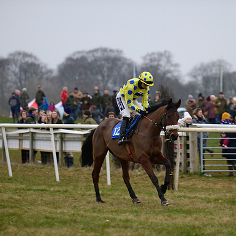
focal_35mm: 251
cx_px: 142
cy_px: 118
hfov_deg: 7.0
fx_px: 1936
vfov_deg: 7.0
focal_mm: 195
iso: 1250
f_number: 4
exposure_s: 1/250
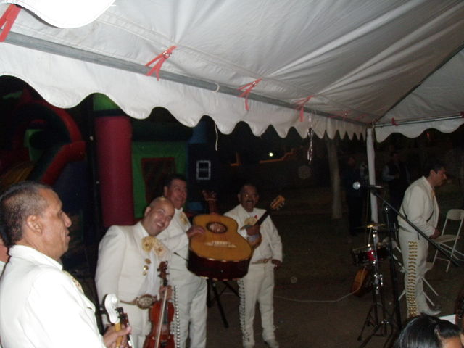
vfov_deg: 37.7
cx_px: 232
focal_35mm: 38
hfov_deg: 49.0
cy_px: 174
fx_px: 509
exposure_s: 1/30
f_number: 3.5
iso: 320
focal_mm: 6.7
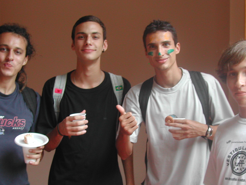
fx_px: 398
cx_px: 127
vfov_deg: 26.0
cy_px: 119
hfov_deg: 34.4
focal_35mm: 56
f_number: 2.8
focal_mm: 8
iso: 100
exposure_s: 1/46.1
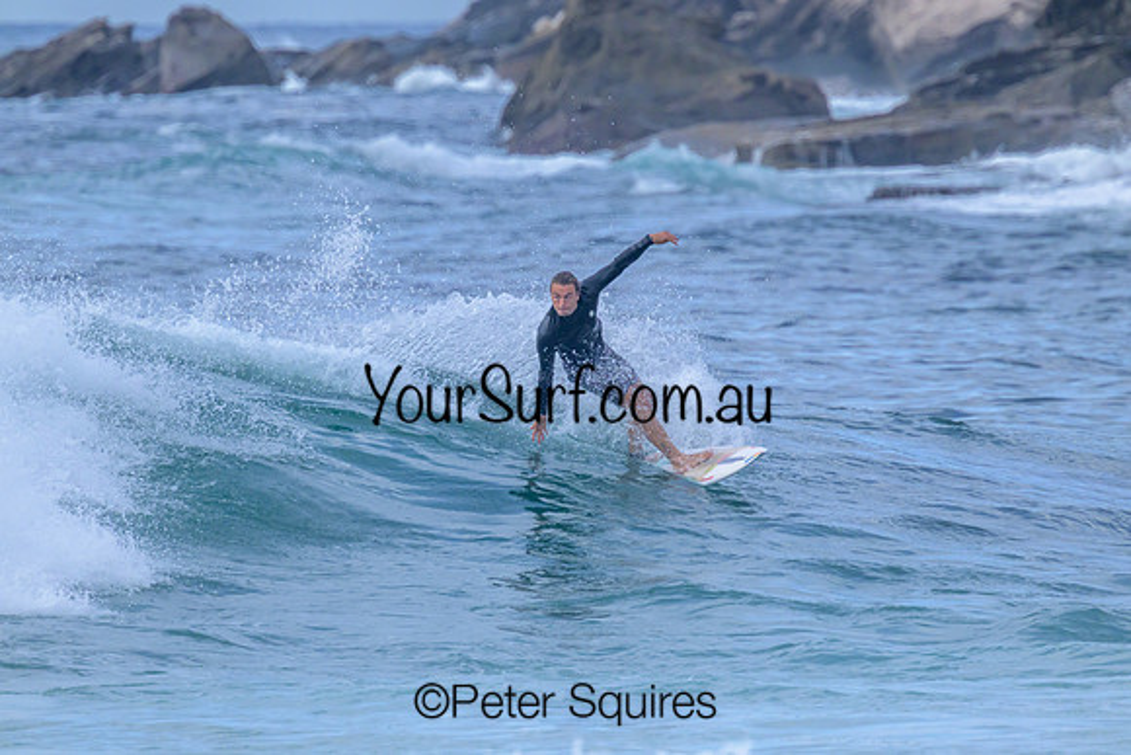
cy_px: 378
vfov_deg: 1.7
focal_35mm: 819
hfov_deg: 2.5
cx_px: 566
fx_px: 25742
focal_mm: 800
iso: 1400
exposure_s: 1/2000
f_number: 11
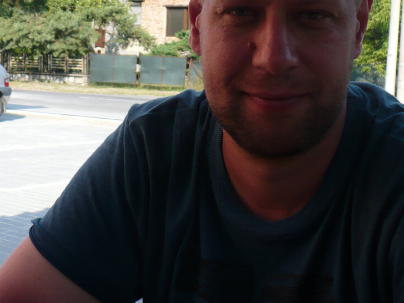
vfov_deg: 23.9
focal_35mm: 61
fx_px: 712
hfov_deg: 31.5
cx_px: 255
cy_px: 89
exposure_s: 1/500
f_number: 2.8
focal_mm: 6.1
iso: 100
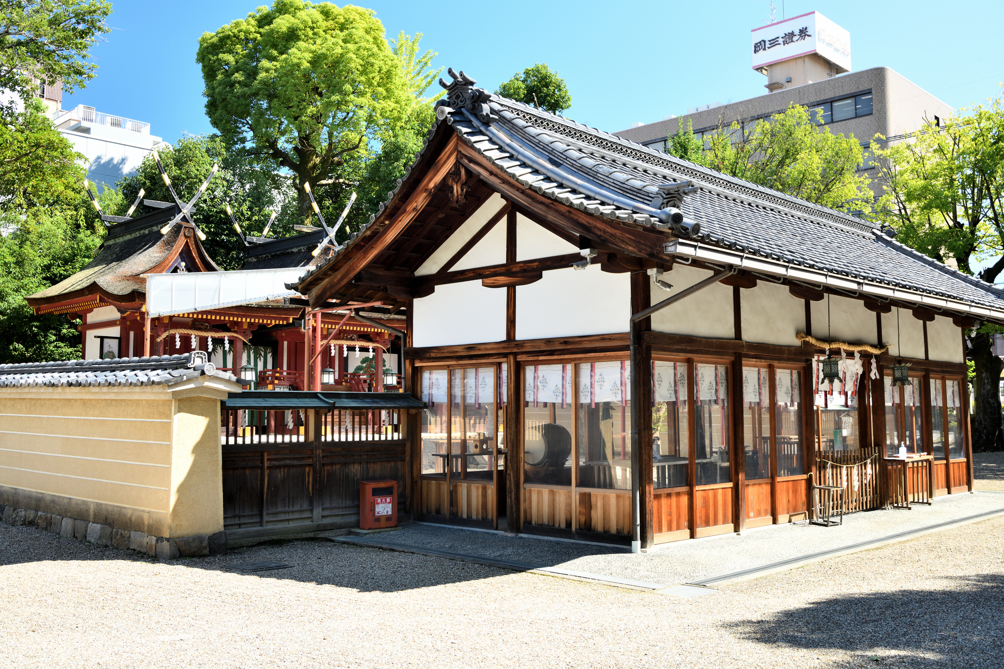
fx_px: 948
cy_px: 334
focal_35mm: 34
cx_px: 502
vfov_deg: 38.9
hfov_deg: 55.8
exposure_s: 1/20
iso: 200
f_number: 10
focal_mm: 34
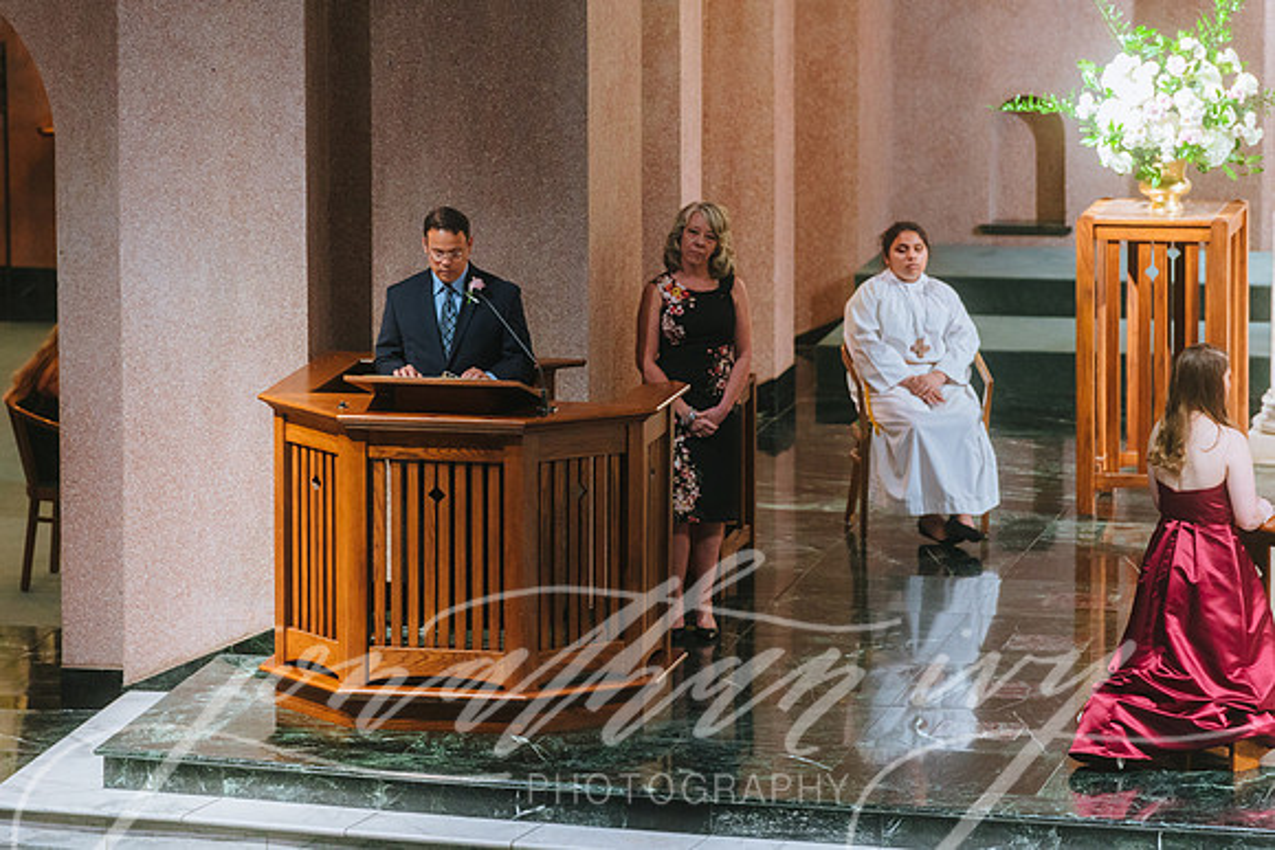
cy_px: 374
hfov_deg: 8.5
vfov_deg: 5.7
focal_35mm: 243
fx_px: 8613
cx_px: 574
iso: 1600
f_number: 2.8
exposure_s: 1/80
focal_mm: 200
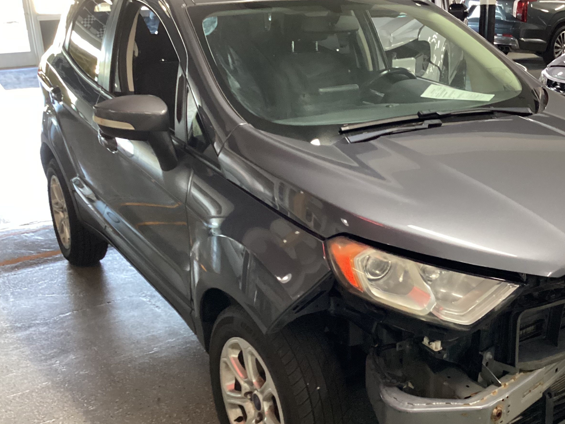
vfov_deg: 33.6
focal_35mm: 43
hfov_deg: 43.3
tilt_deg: -21.8
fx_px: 702
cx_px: 375
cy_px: 240
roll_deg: +0.1
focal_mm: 3.3
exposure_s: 1/40
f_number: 2.4
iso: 400
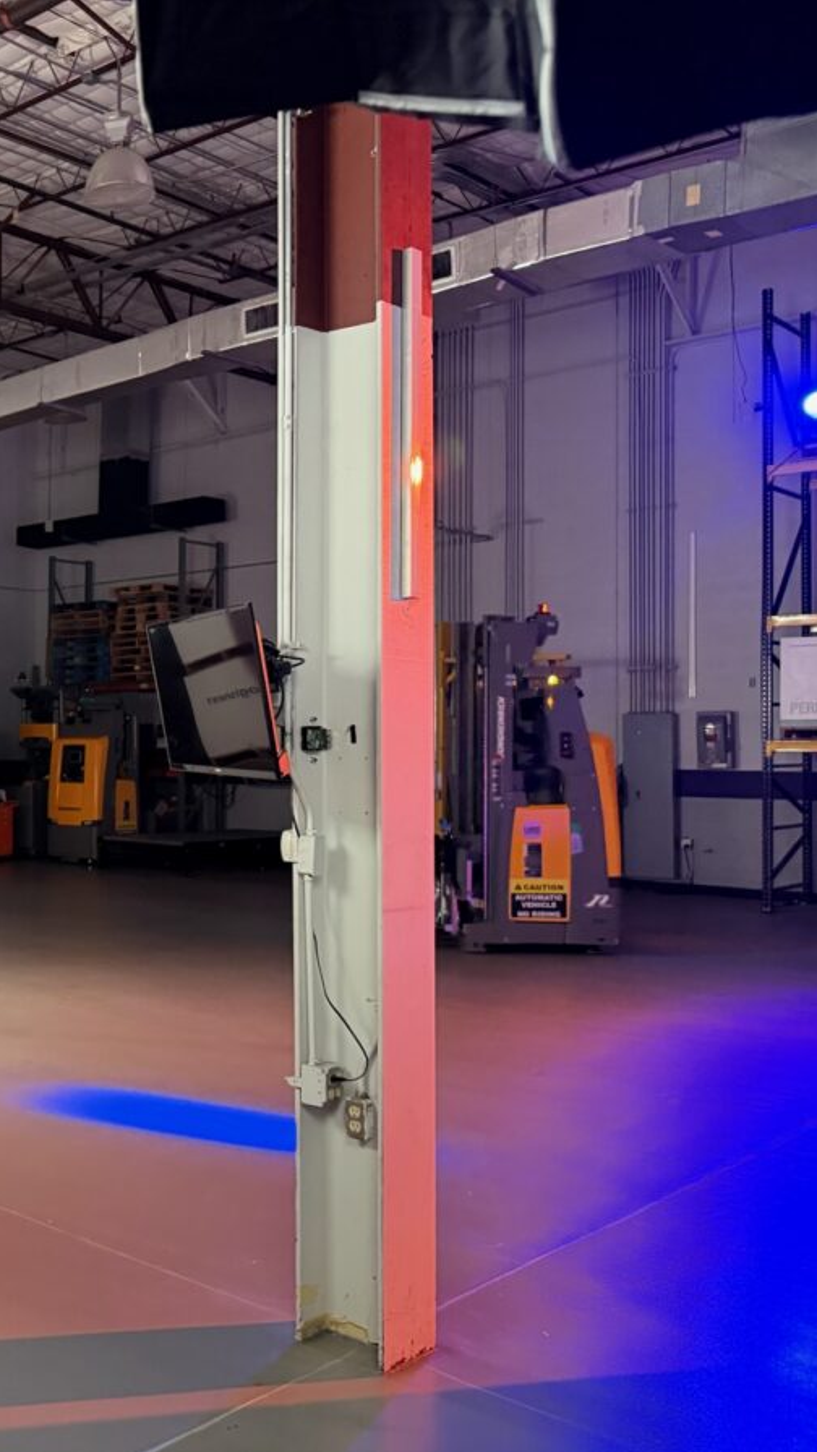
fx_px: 1348
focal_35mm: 35
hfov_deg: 29.3
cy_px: 728
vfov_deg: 56.6
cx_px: -149
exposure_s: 1/50
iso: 800
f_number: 1.78
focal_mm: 6.76
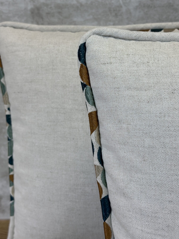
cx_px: 96
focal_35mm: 61
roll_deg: +4.4
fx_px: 420
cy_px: 96
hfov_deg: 24.0
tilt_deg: -16.1
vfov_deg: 31.6
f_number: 1.78
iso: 80
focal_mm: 6.86
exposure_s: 1/341
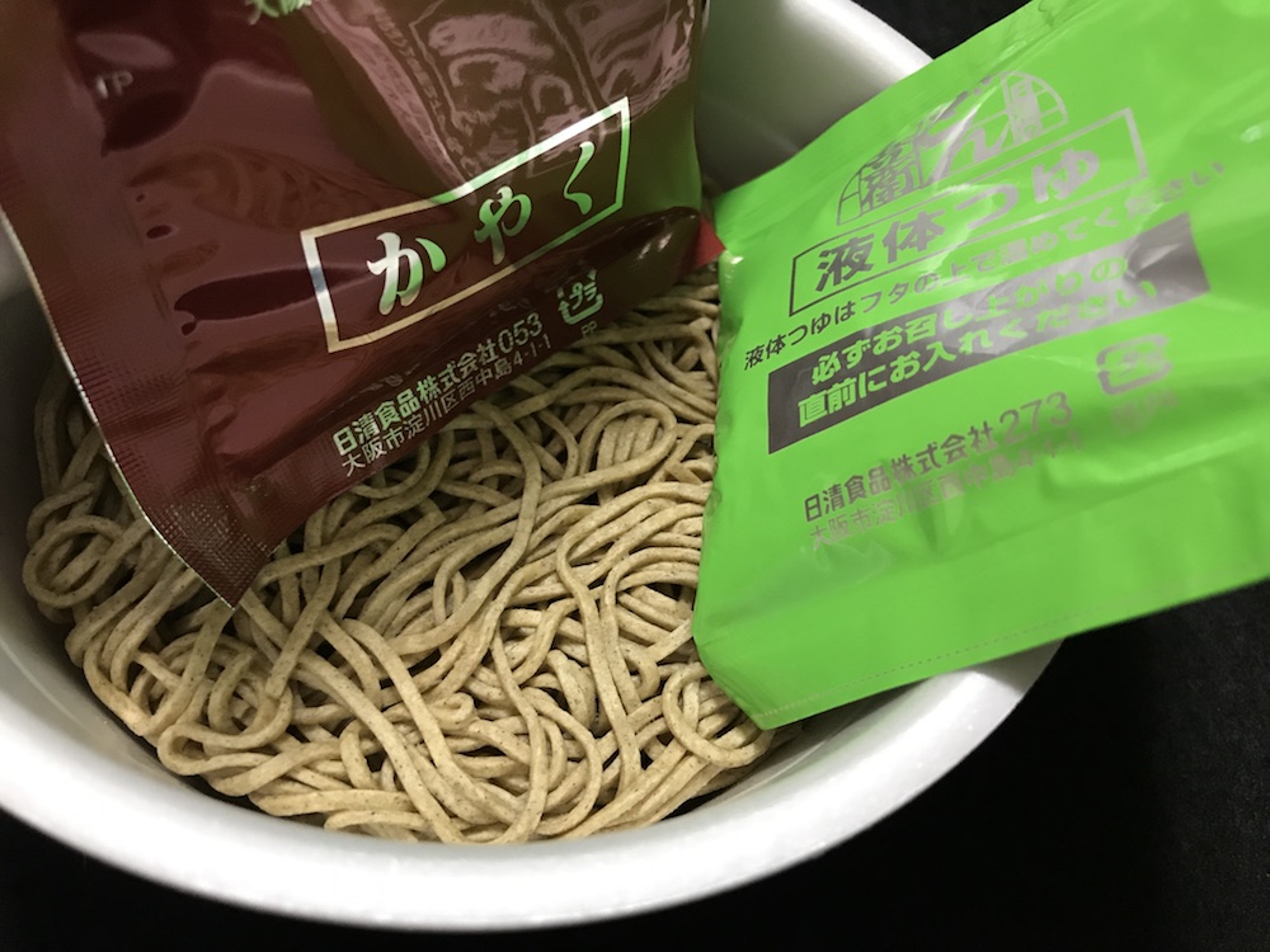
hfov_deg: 63.4
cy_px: 476
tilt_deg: -56.9
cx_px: 635
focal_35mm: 28
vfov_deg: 49.7
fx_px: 1027
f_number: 1.8
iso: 64
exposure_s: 1/16
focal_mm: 3.99
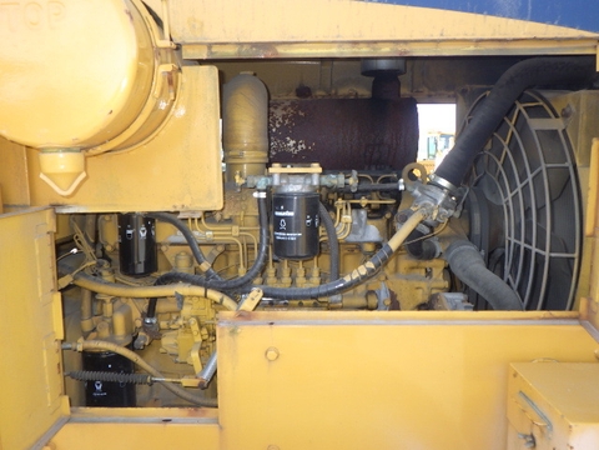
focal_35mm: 28
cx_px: 300
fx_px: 485
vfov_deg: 49.7
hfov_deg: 63.4
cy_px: 225
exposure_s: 1/160
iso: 125
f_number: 3.5
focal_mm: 5
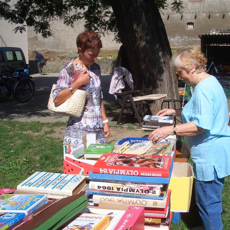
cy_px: 115
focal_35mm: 44
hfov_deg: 37.7
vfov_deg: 38.3
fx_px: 331
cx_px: 161
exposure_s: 1/640
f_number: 4.3
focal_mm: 5.8
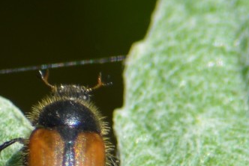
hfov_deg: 1.6
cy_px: 154
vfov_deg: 1.1
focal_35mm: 1299
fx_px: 8992
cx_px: 36
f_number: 8
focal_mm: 300
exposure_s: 1/250
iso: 100
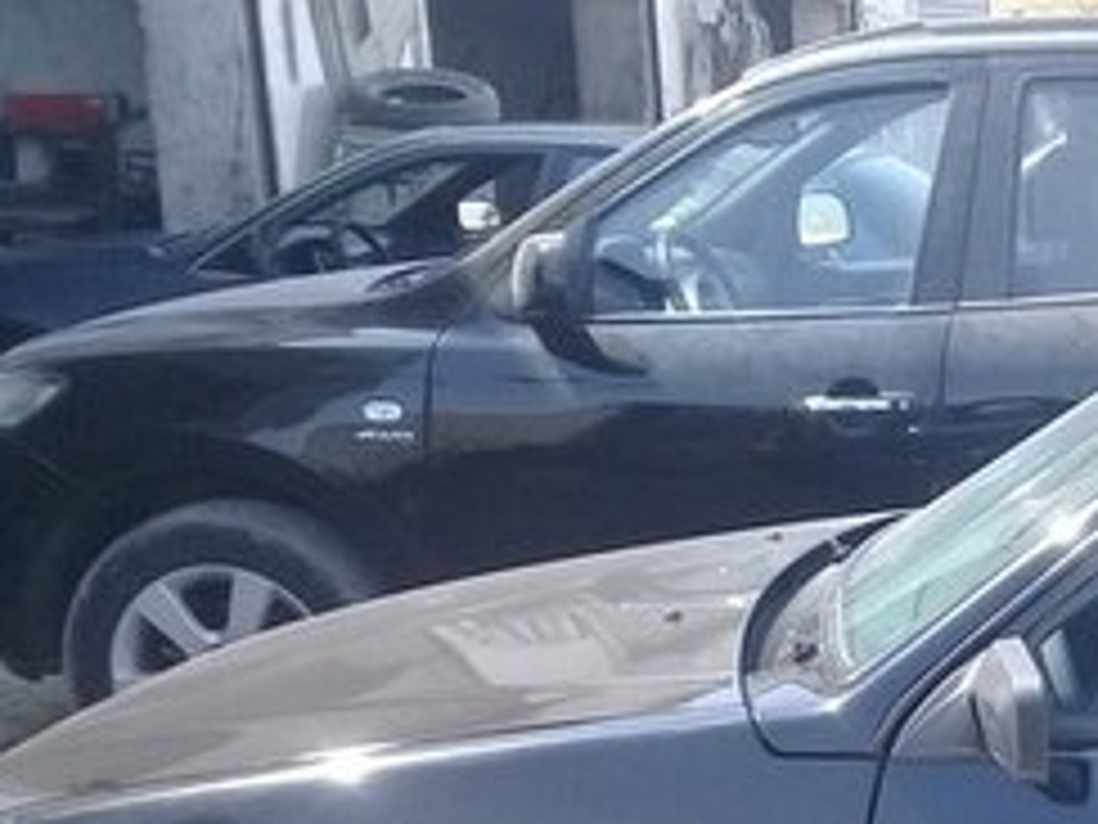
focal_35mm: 84
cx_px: 1368
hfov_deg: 21.4
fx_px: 2664
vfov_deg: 17.0
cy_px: 925
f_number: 2.2
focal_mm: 3.3
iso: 50
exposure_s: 1/323
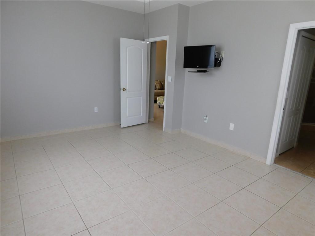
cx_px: 158
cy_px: 118
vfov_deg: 58.9
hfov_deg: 73.9
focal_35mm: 23
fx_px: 209
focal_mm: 4
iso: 125
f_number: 3
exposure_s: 1/60
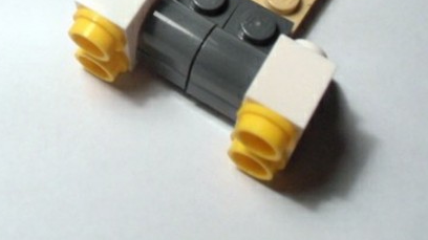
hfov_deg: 23.6
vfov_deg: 12.9
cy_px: -108
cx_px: 97
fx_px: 1010
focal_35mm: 89
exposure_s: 1/60
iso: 80
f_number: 3.9
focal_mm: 6.61
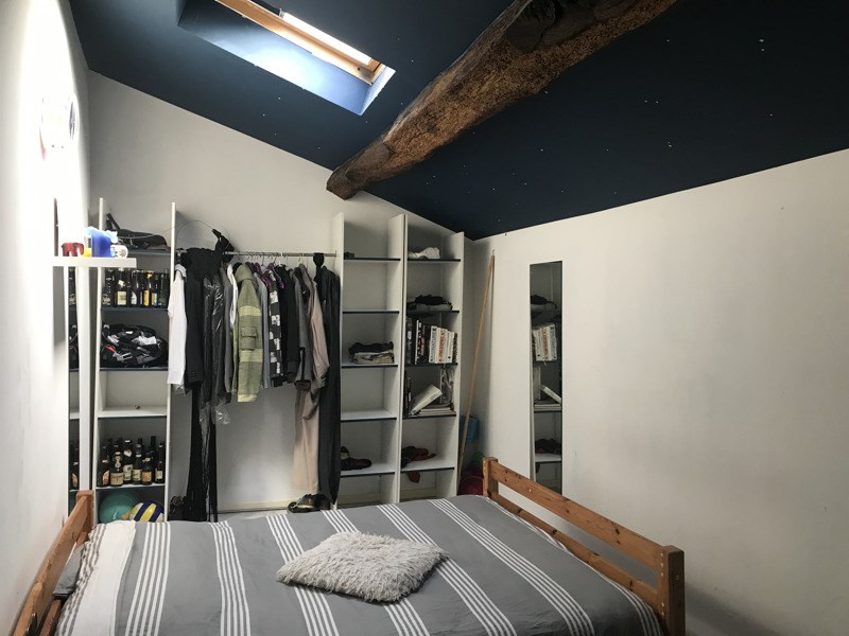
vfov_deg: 49.7
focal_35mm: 28
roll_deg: +0.8
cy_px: 318
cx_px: 424
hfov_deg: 63.4
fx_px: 687
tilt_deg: -0.5
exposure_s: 1/20
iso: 40
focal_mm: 3.99
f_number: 1.8
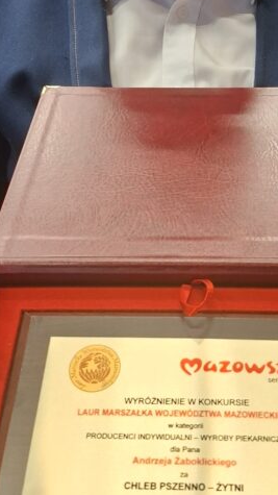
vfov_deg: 38.1
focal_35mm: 54
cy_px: 167
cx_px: 196
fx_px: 708
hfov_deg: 22.1
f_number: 1.8
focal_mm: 5.54
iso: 640
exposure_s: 1/24
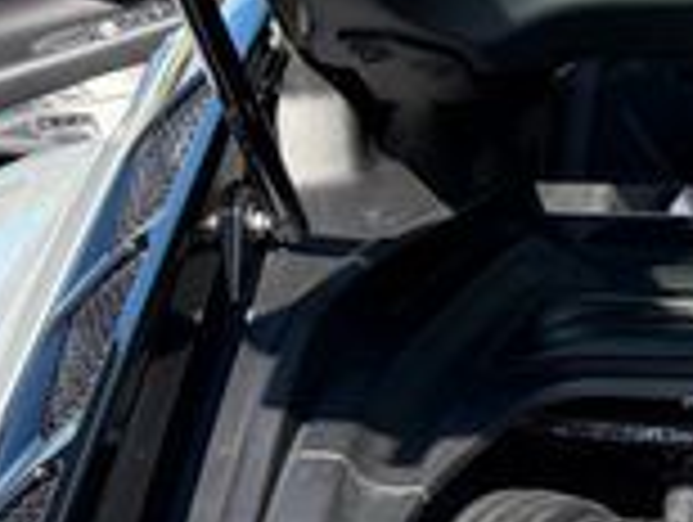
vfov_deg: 13.7
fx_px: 2165
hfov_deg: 16.5
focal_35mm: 108
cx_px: 1048
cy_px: 315
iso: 50
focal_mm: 5.96
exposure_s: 1/820
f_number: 1.6
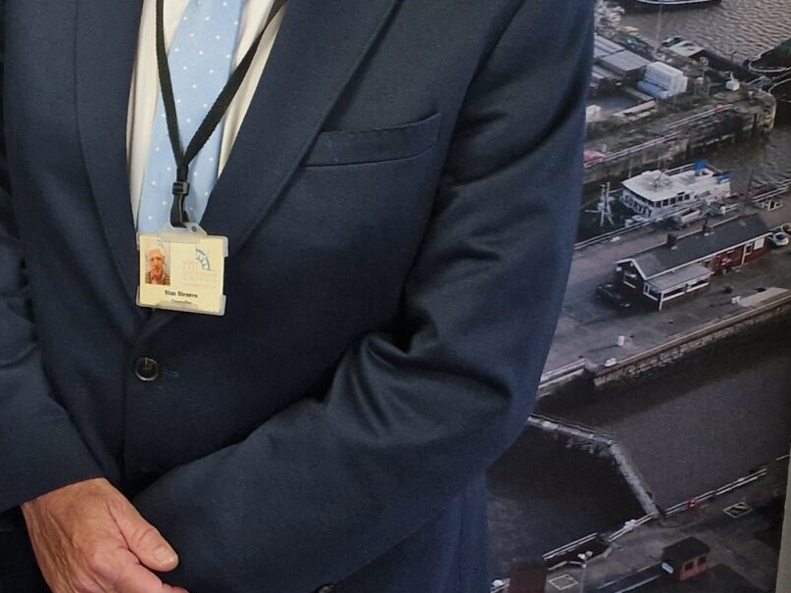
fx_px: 1668
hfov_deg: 22.9
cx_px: -313
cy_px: -187
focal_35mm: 73
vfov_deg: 18.7
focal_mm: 5.4
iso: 160
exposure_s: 1/100
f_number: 1.8
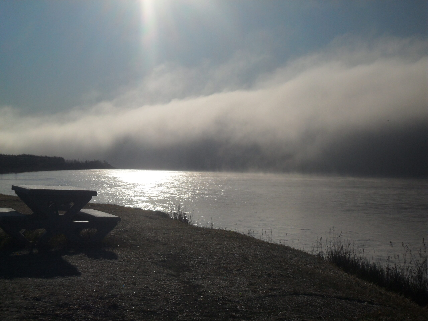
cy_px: 160
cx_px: 214
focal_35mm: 74
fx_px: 915
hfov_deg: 26.3
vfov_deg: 19.9
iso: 100
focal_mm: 13.2
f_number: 9.8
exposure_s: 1/2000
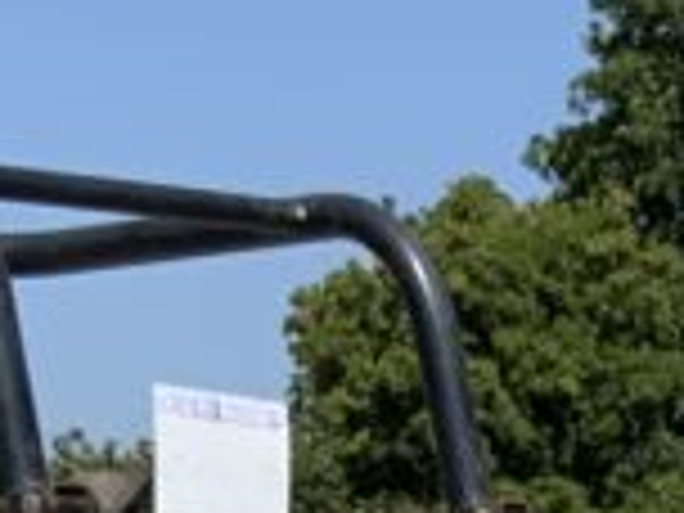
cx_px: 1138
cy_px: 1426
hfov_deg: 9.7
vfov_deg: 6.9
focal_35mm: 196
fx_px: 3873
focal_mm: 3
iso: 20
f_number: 1.8
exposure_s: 1/2320
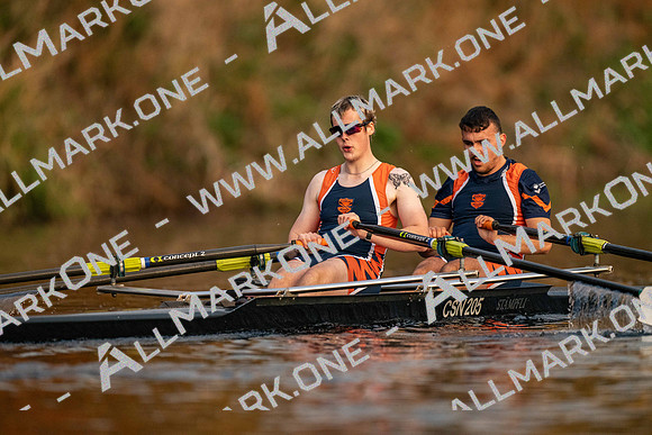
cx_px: 326
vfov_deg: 2.3
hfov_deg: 3.4
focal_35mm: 600
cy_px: 218
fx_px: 10869
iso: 2800
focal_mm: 600
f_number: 4
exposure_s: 1/2500
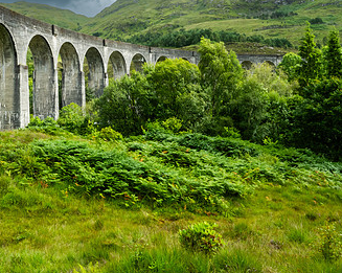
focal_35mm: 40
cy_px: 87
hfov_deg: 42.8
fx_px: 405
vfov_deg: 36.8
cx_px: 48
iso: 500
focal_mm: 24
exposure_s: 1/30
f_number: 22
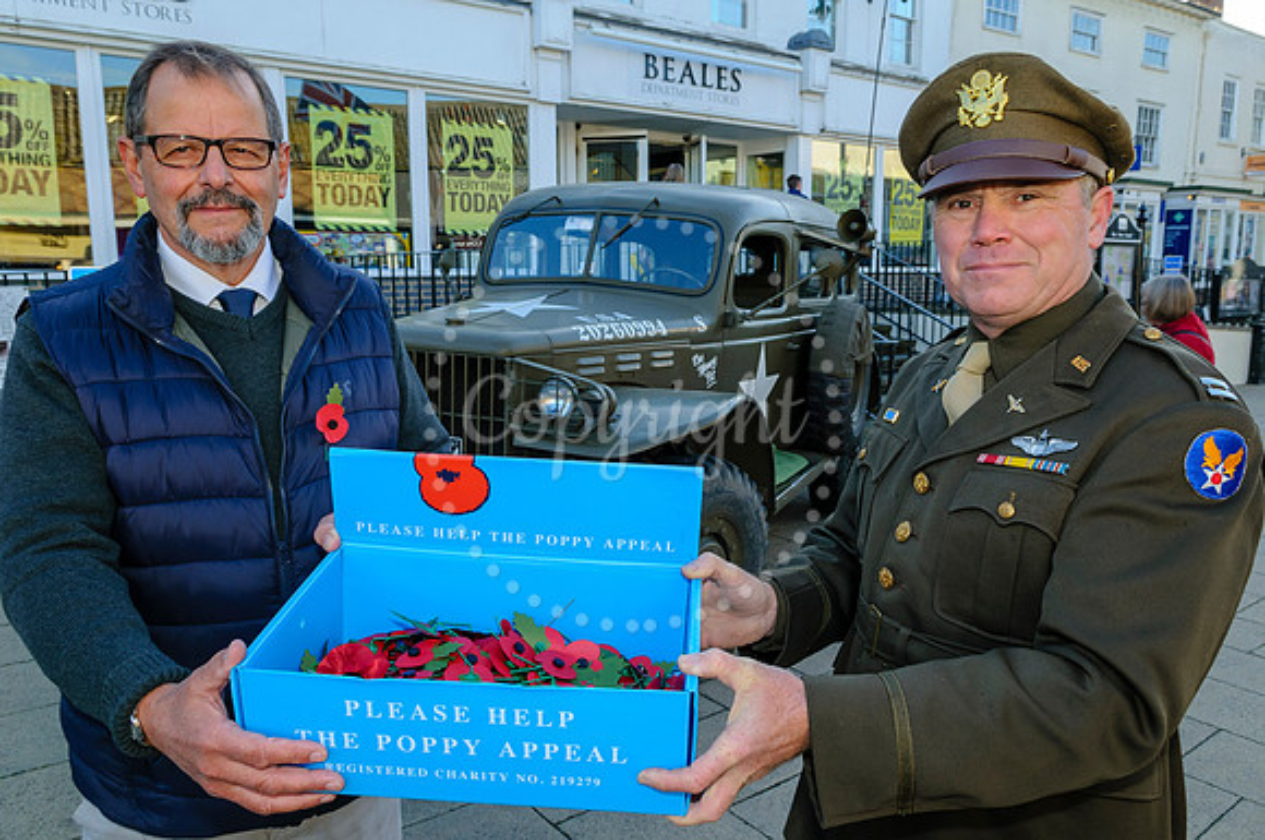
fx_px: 916
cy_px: 410
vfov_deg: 49.2
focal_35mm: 26
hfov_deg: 69.2
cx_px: 647
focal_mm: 17
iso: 200
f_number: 6.7
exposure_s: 1/125
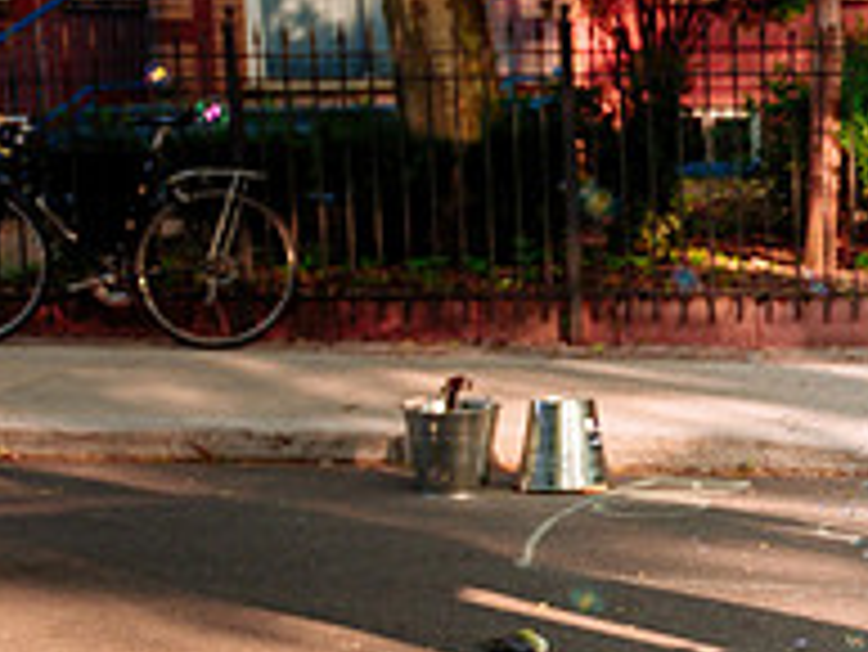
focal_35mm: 92
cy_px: 308
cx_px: 1115
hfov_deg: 19.7
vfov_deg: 16.1
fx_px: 2308
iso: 500
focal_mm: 20.8
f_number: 1.8
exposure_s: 1/1000
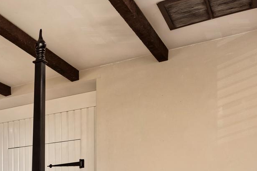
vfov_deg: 22.9
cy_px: 219
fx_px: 378
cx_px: -46
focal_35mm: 53
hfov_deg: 31.8
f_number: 10
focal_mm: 16
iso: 320
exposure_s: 1/15
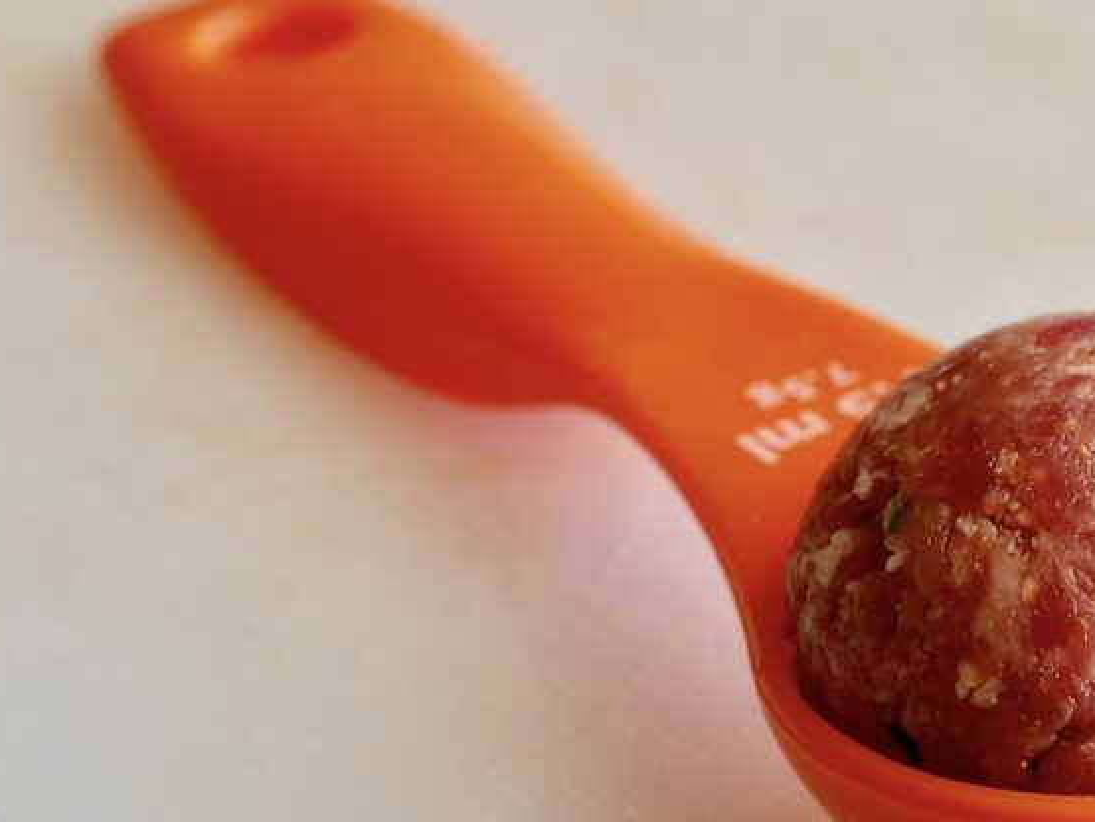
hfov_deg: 13.2
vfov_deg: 10.0
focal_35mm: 149
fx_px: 4715
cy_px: 475
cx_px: 923
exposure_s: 1/13
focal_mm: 43
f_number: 5.6
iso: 200
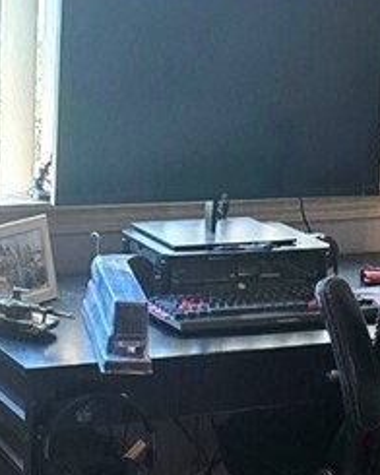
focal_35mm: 110
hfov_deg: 14.0
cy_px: 182
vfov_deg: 17.4
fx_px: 1546
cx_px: 124
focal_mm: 6.3
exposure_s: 1/120
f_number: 1.7
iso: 125
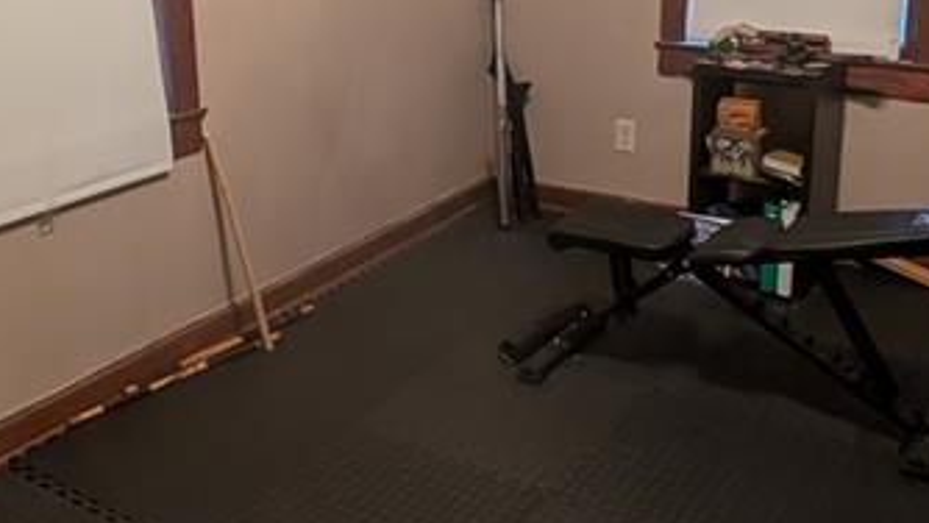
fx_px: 985
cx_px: 426
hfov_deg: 50.4
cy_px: 108
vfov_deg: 29.1
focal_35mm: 40
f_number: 1.95
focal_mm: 2.23
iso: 74
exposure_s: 1/24
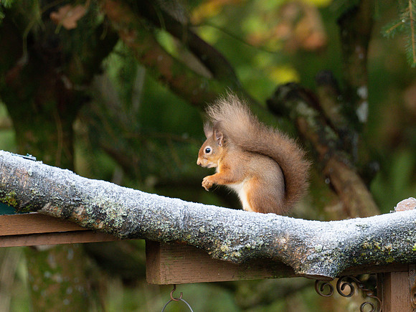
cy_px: 156
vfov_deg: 1.8
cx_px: 208
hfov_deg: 2.4
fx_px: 10107
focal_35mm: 841
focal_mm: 420
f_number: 5.6
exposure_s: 1/250
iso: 2500
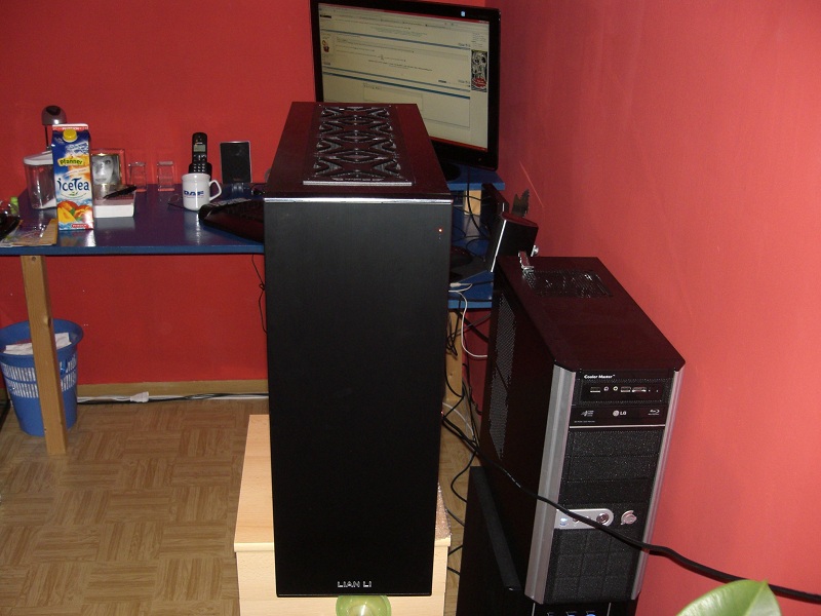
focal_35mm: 38
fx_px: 901
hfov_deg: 49.0
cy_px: 308
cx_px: 410
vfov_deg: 37.7
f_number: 3.1
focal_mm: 6.3
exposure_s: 1/60
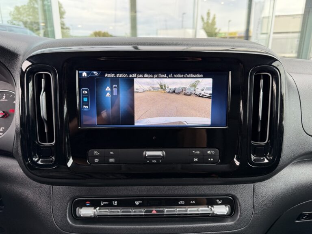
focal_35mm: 24
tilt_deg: -16.6
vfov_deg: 56.8
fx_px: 216
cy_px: 117
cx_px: 156
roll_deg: +0.2
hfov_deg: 71.6
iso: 160
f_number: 1.78
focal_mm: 6.76
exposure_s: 1/121
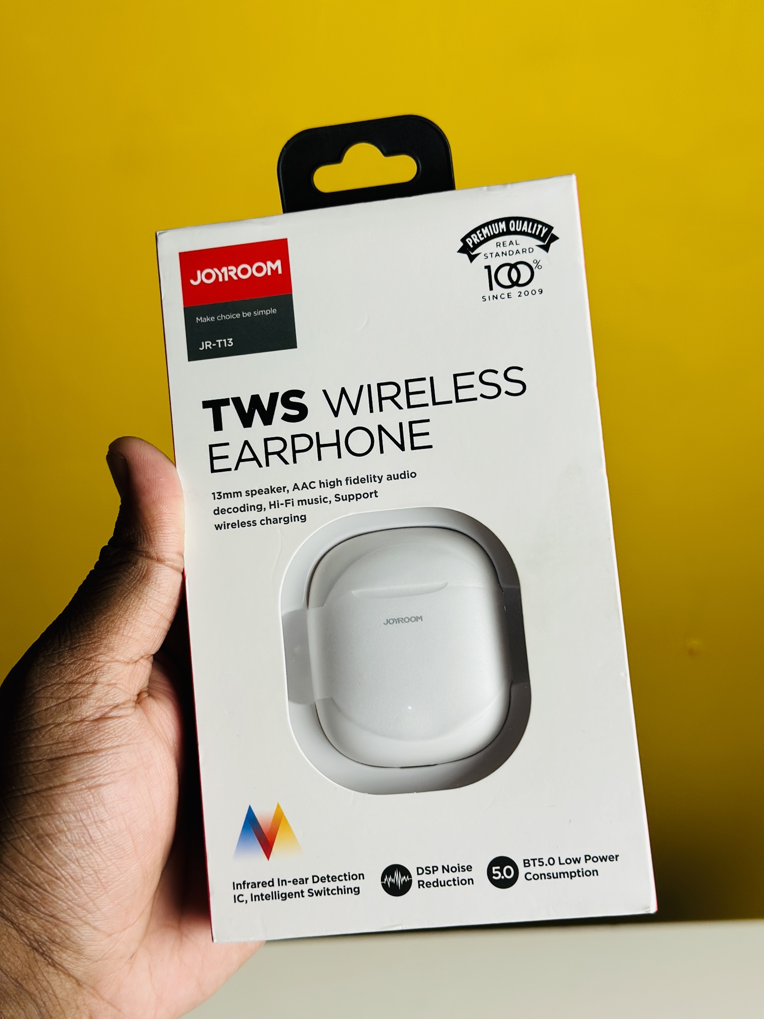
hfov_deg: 30.3
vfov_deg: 39.7
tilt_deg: -31.4
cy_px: 510
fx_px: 1413
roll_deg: -3.2
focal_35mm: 48
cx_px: 382
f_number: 1.78
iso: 100
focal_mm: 6.86
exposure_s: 1/100
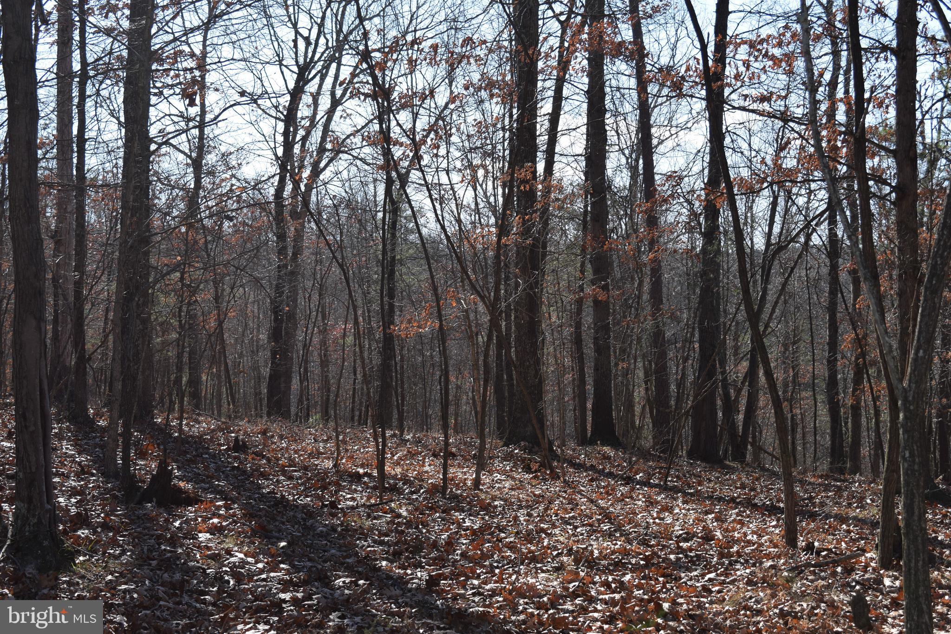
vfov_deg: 25.7
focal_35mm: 52
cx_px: 476
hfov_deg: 37.9
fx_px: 1387
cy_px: 317
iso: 100
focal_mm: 35
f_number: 7.1
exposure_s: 1/200
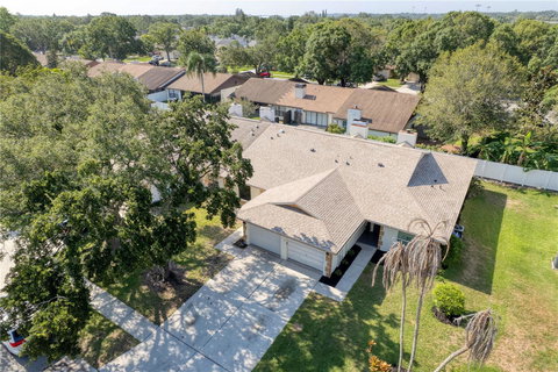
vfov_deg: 57.2
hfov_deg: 78.6
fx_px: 341
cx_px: 279
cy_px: 186
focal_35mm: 22
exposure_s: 1/50
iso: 100
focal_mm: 8.38
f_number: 2.8
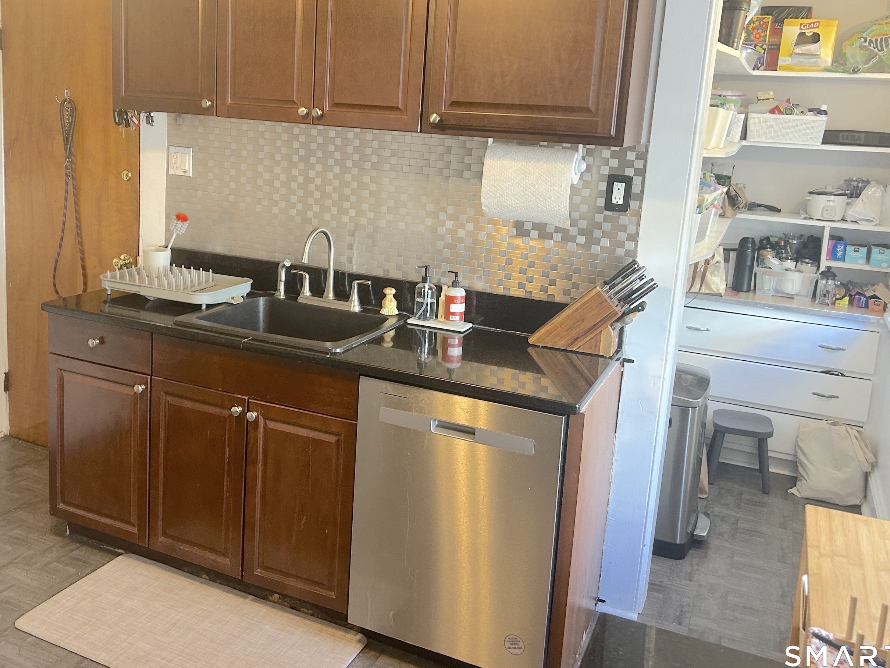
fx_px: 848
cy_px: 251
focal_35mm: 33
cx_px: 388
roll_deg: -3.7
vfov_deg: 42.6
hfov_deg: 55.2
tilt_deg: -11.5
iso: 160
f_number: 1.5
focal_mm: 5.7
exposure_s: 1/60
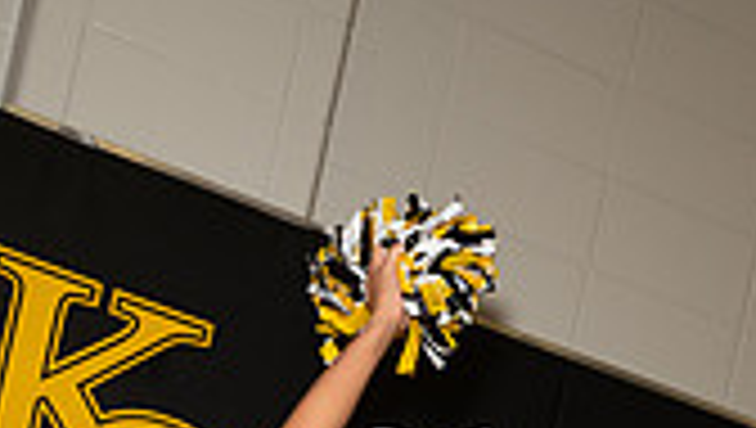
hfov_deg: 21.7
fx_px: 1967
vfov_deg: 10.9
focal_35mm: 98
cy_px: 960
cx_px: 338
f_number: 6.3
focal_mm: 35
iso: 800
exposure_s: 1/250
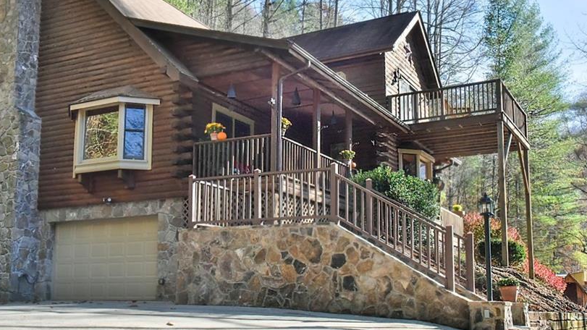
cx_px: 250
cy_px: 95
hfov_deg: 49.2
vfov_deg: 28.7
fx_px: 638
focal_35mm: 41
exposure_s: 1/500
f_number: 11
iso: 4000
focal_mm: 31
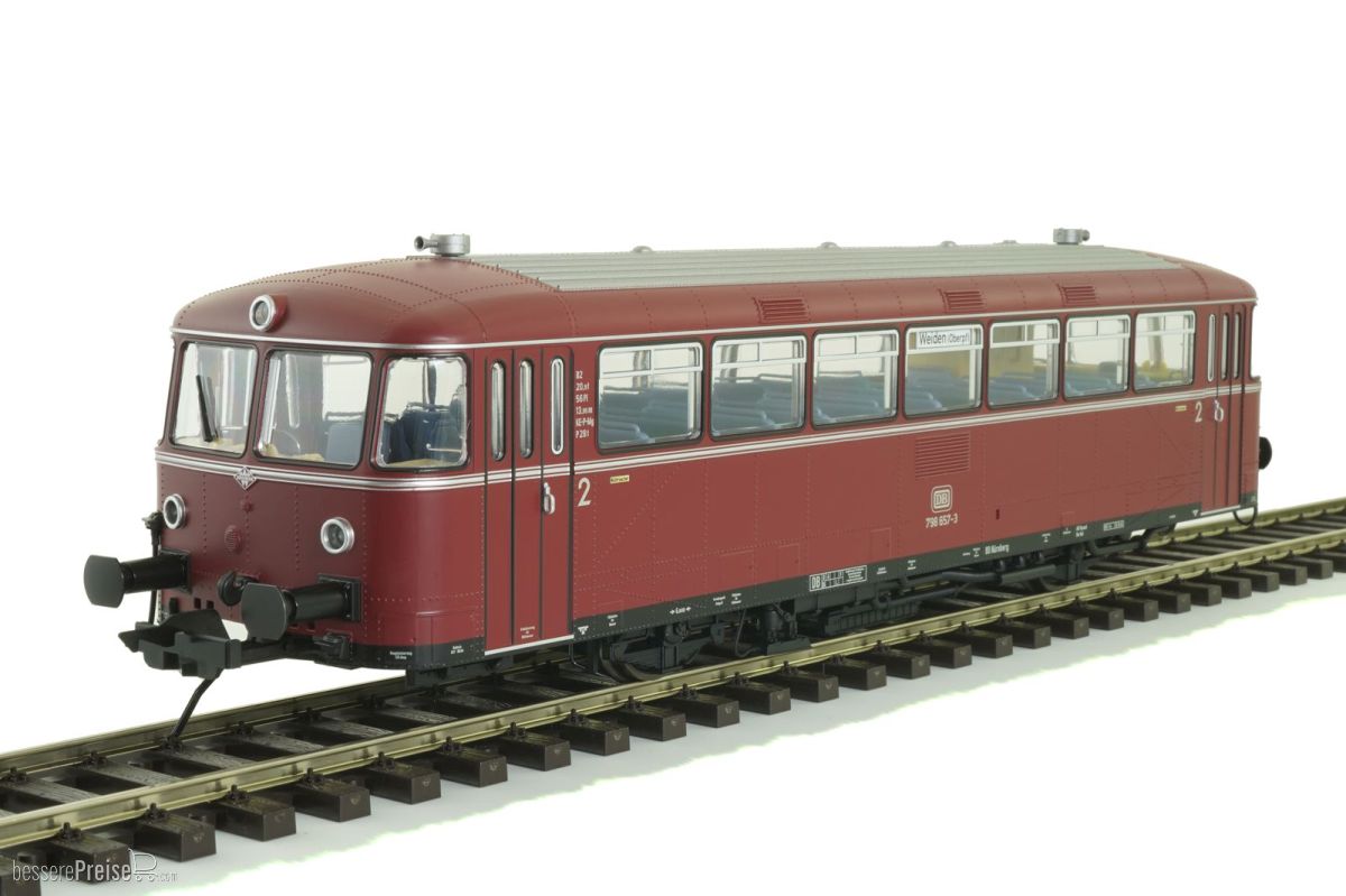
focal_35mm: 47
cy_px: 448
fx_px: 1756
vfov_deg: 28.6
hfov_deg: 41.9
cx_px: 673
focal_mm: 47
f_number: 29
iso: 100
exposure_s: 1/3
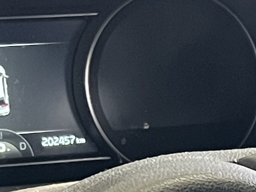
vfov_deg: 6.9
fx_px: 1517
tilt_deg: -34.8
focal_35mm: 205
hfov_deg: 9.5
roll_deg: -6.3
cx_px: 345
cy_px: 421
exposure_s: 1/60
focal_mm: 5.7
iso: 500
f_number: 1.5
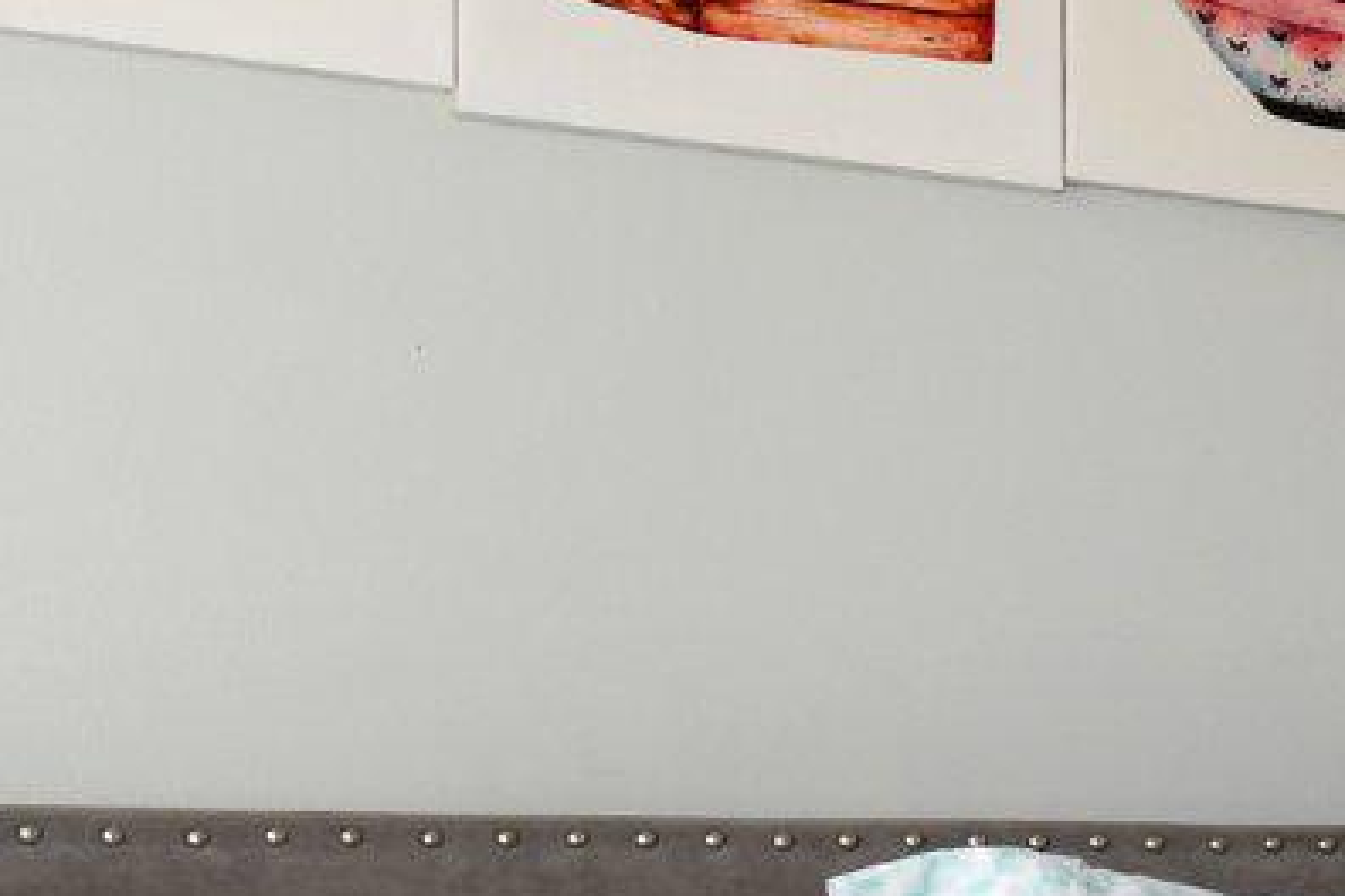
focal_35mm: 93
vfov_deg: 14.3
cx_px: 2445
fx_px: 3474
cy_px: 1006
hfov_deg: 17.6
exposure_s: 1/125
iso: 200
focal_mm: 12
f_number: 5.6
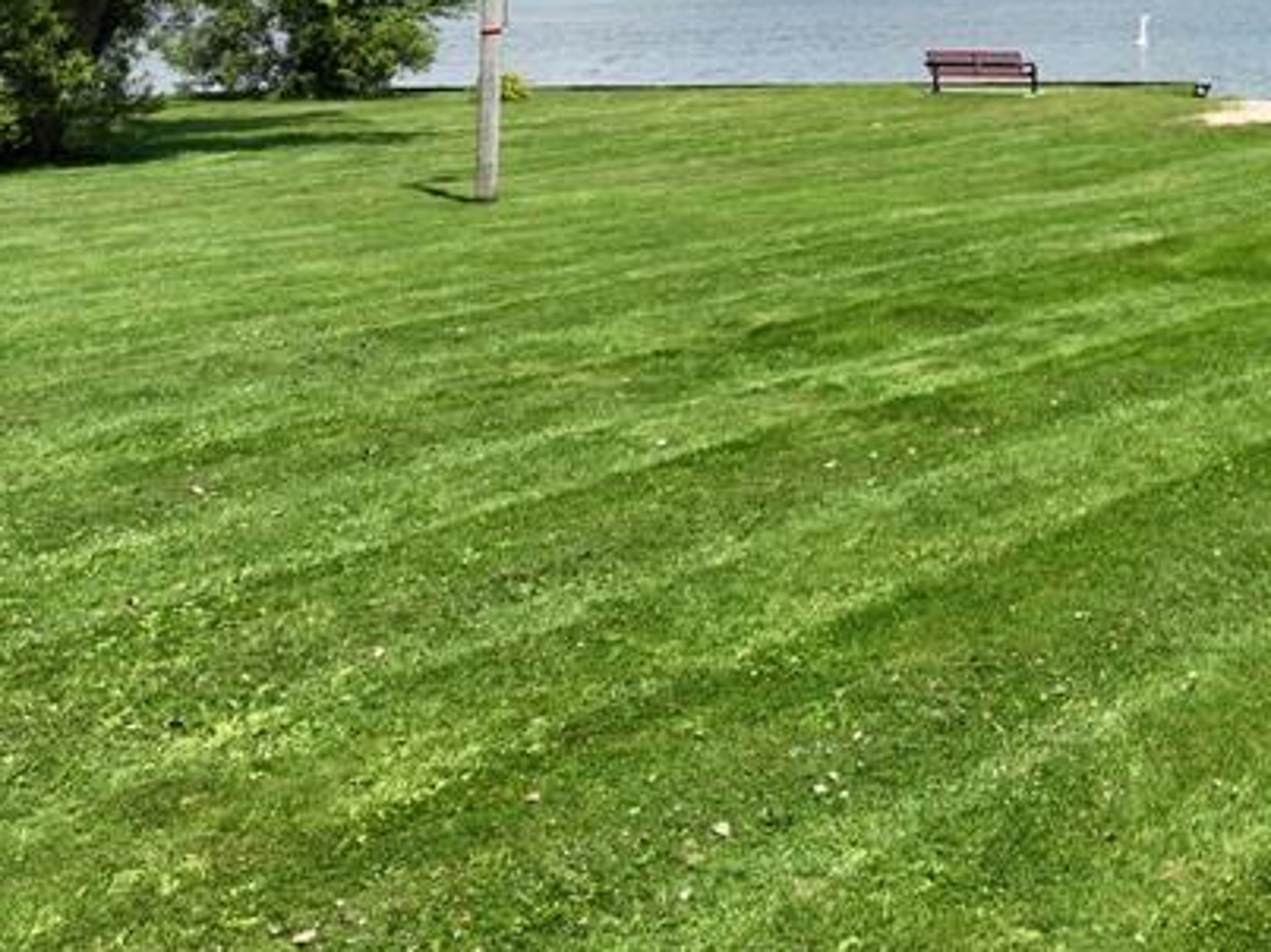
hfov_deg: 29.4
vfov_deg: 22.0
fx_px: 2239
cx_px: 1296
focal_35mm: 61
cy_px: -232
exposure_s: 1/1600
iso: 100
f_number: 2.8
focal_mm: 12.29
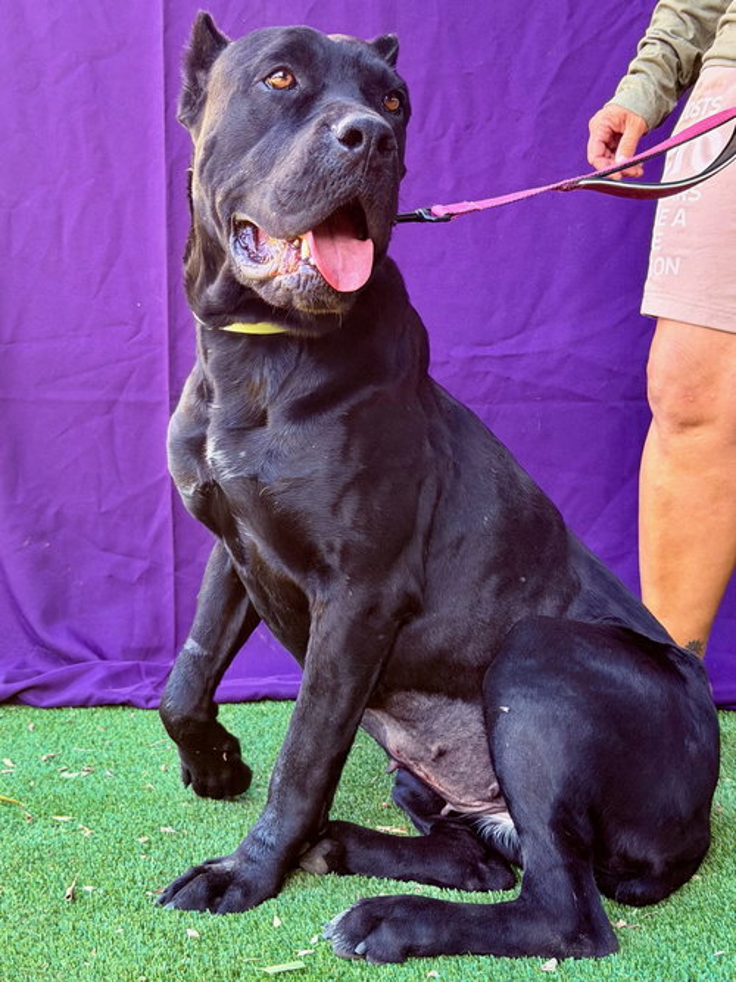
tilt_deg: -5.9
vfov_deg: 39.7
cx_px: 368
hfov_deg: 30.3
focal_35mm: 48
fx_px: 1361
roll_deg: -0.6
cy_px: 491
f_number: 1.78
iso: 125
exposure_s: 1/213
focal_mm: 6.76
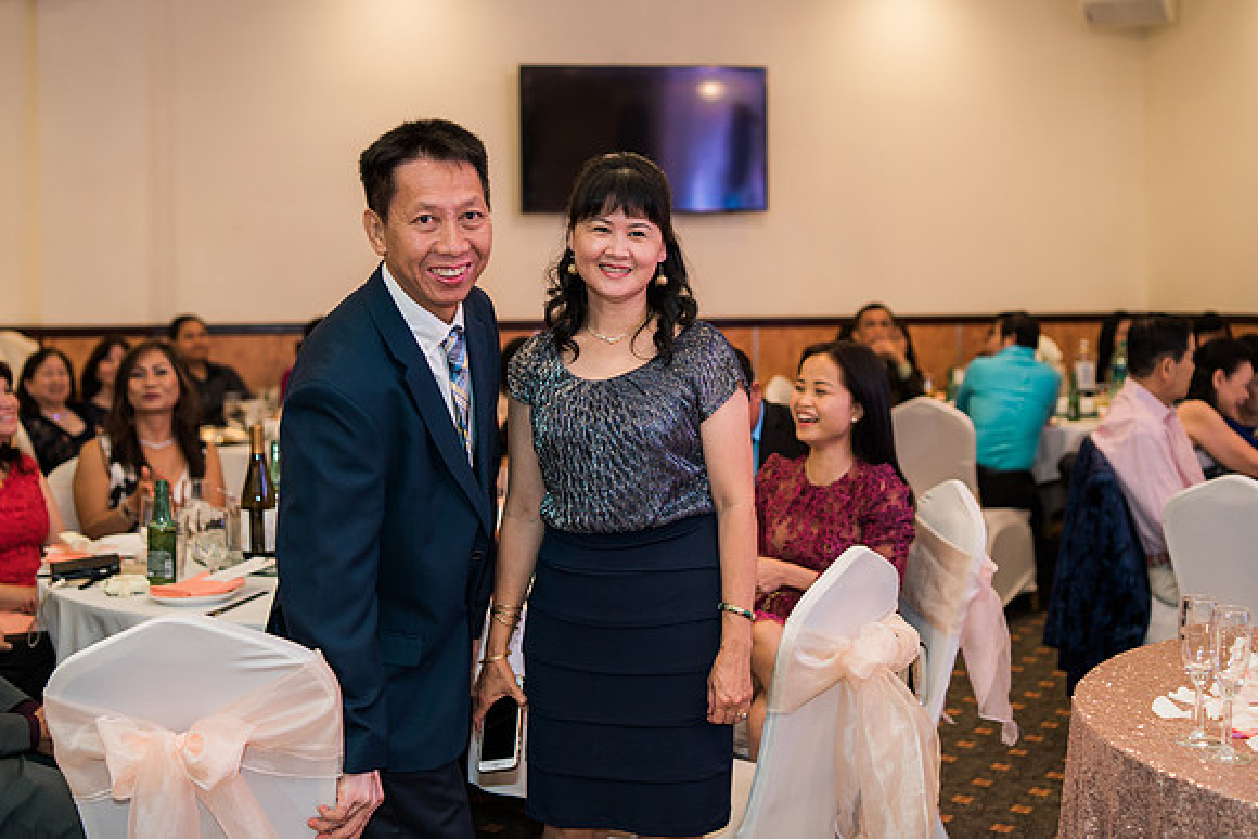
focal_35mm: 44
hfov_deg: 44.3
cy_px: 339
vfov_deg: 30.3
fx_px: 1545
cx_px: 628
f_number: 2
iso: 640
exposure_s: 1/160
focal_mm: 35
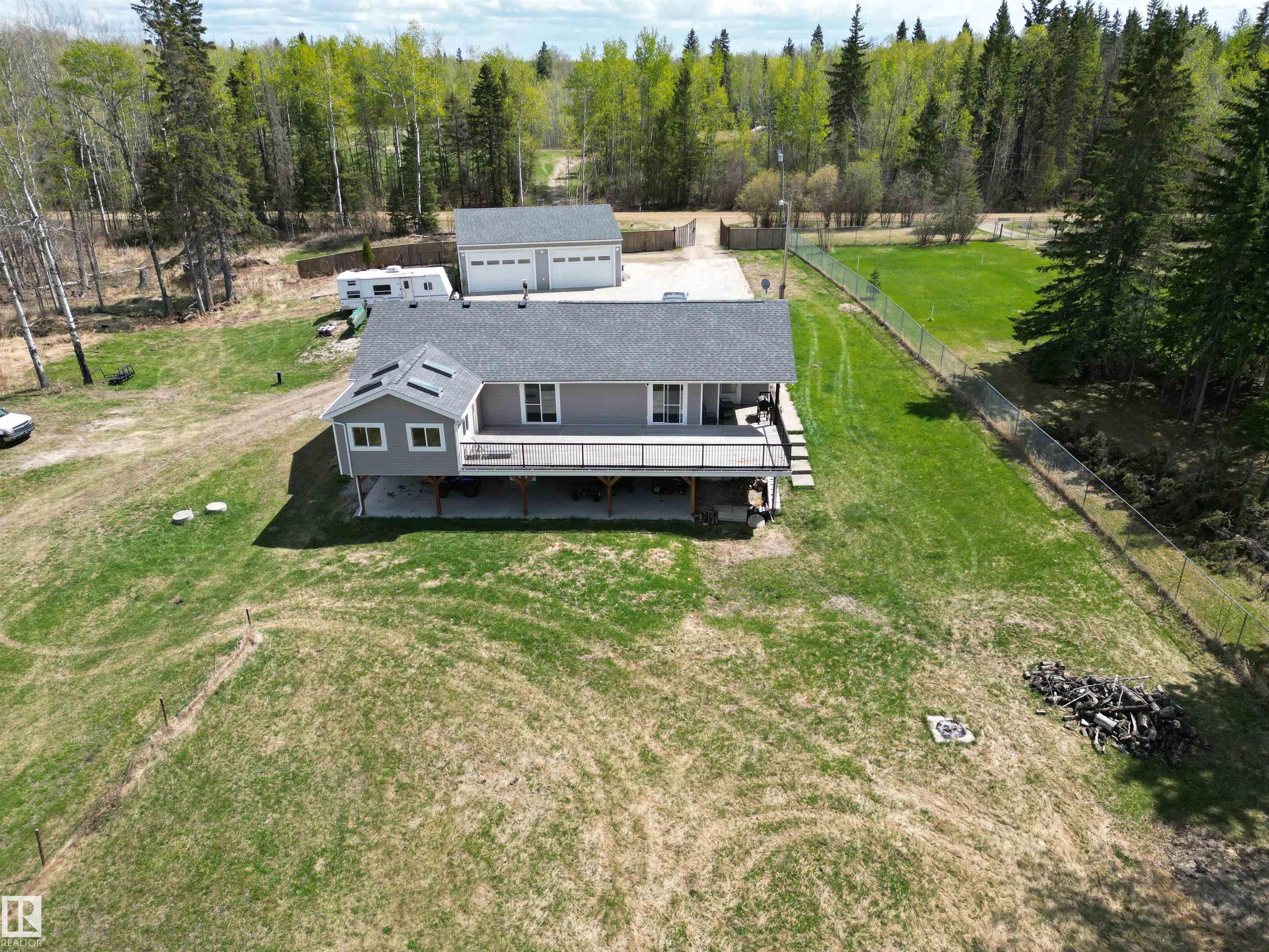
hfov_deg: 71.6
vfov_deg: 56.8
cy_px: 476
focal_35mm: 24
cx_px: 634
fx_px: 880
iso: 120
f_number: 1.7
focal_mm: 6.72
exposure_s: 1/2000
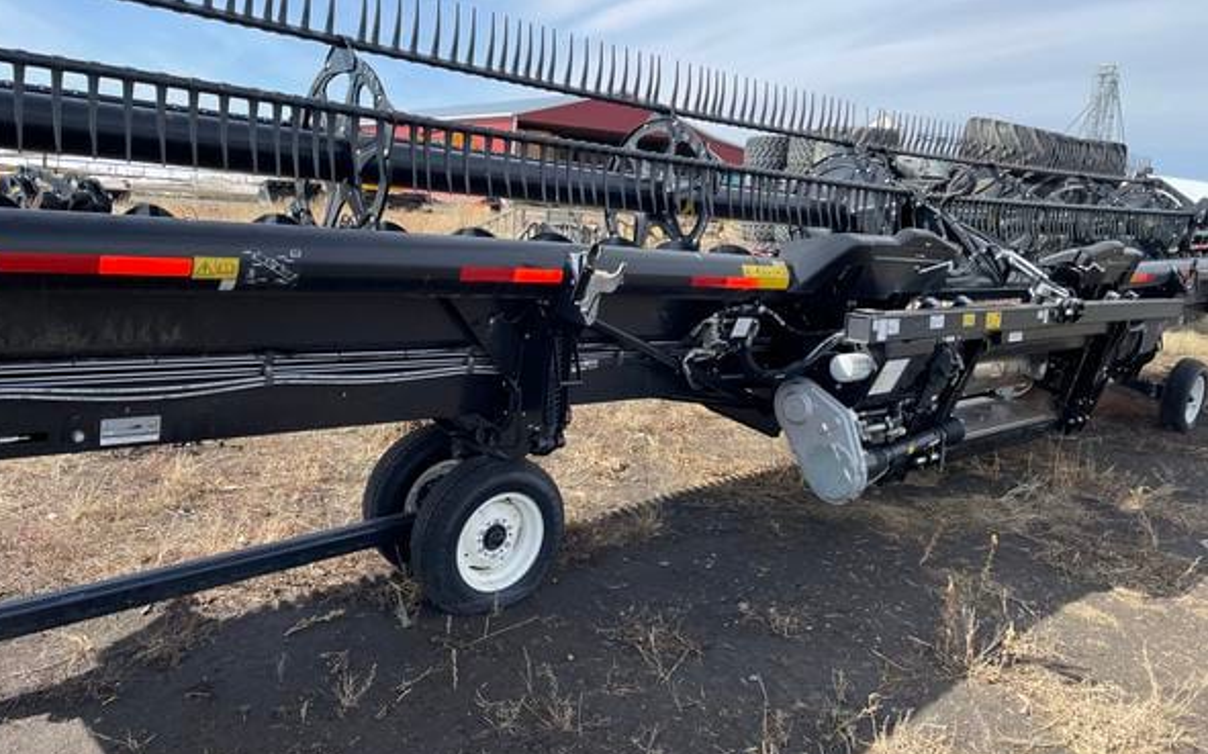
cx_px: 599
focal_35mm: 28
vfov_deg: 44.4
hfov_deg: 66.5
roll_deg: -4.3
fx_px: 922
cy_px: 325
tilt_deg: -6.3
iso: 32
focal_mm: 4.2
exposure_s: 1/2132
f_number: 1.6
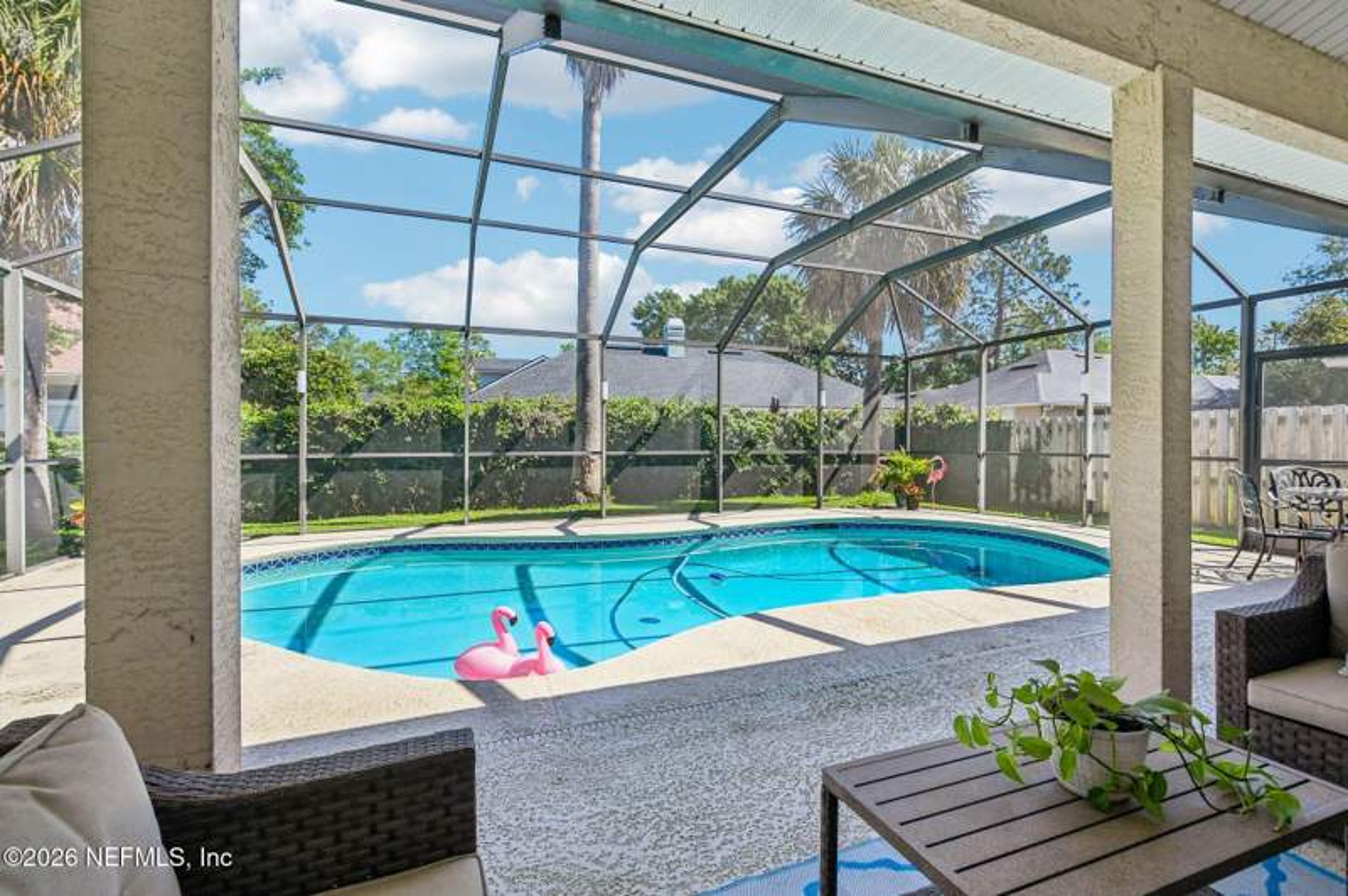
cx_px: 674
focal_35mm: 15
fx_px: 561
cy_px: 448
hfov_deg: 100.4
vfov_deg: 77.2
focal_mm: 10
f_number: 8
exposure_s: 1/320
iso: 400
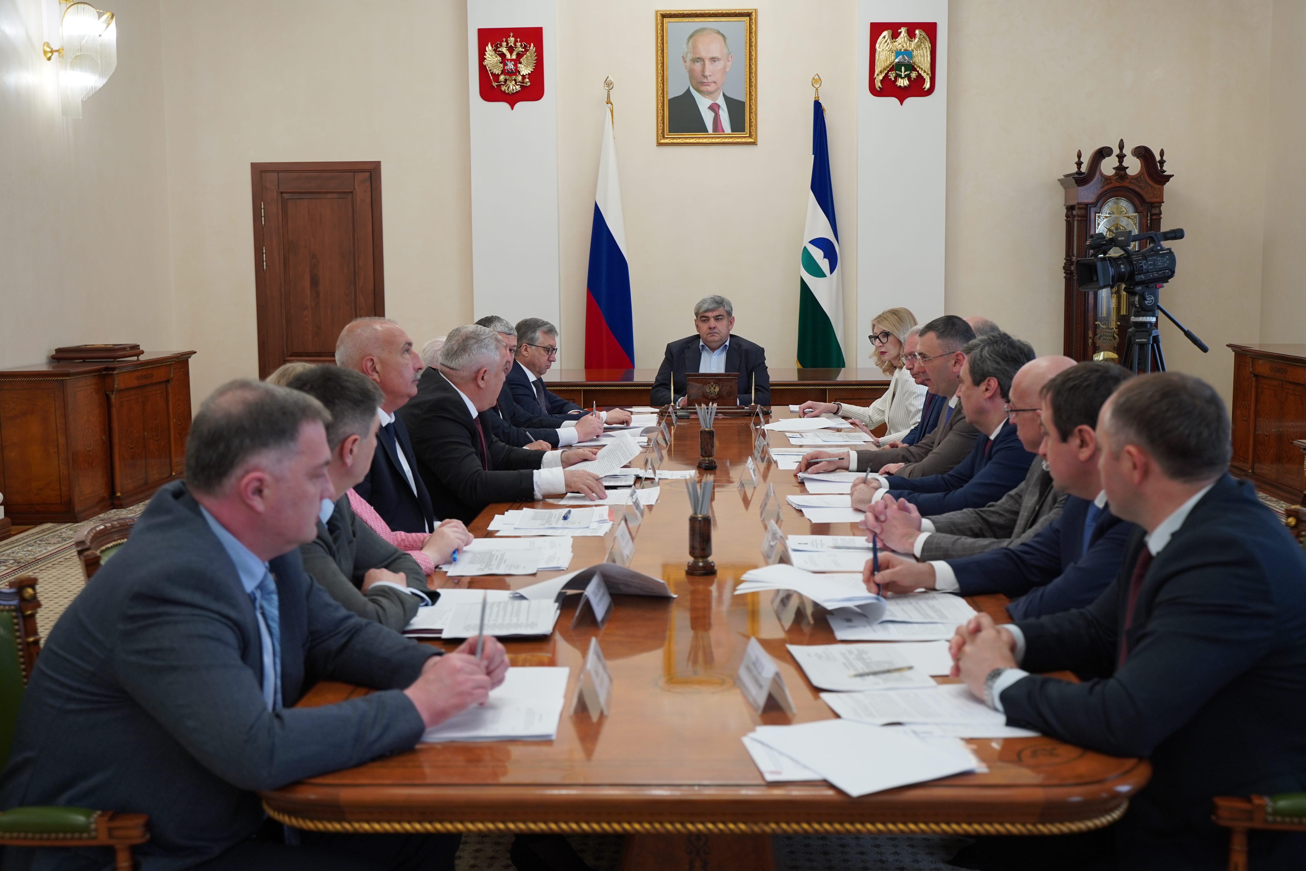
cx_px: 653
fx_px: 1560
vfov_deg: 31.2
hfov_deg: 45.4
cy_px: 436
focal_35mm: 43
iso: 500
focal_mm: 43
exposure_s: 1/160
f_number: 4
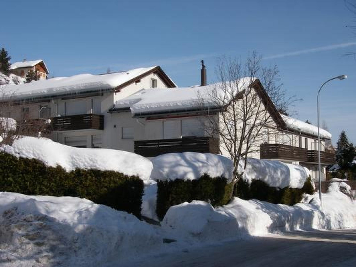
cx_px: 178
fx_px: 504
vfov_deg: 29.7
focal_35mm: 49
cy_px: 134
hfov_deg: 38.9
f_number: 7
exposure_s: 1/400
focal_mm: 8.1
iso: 64
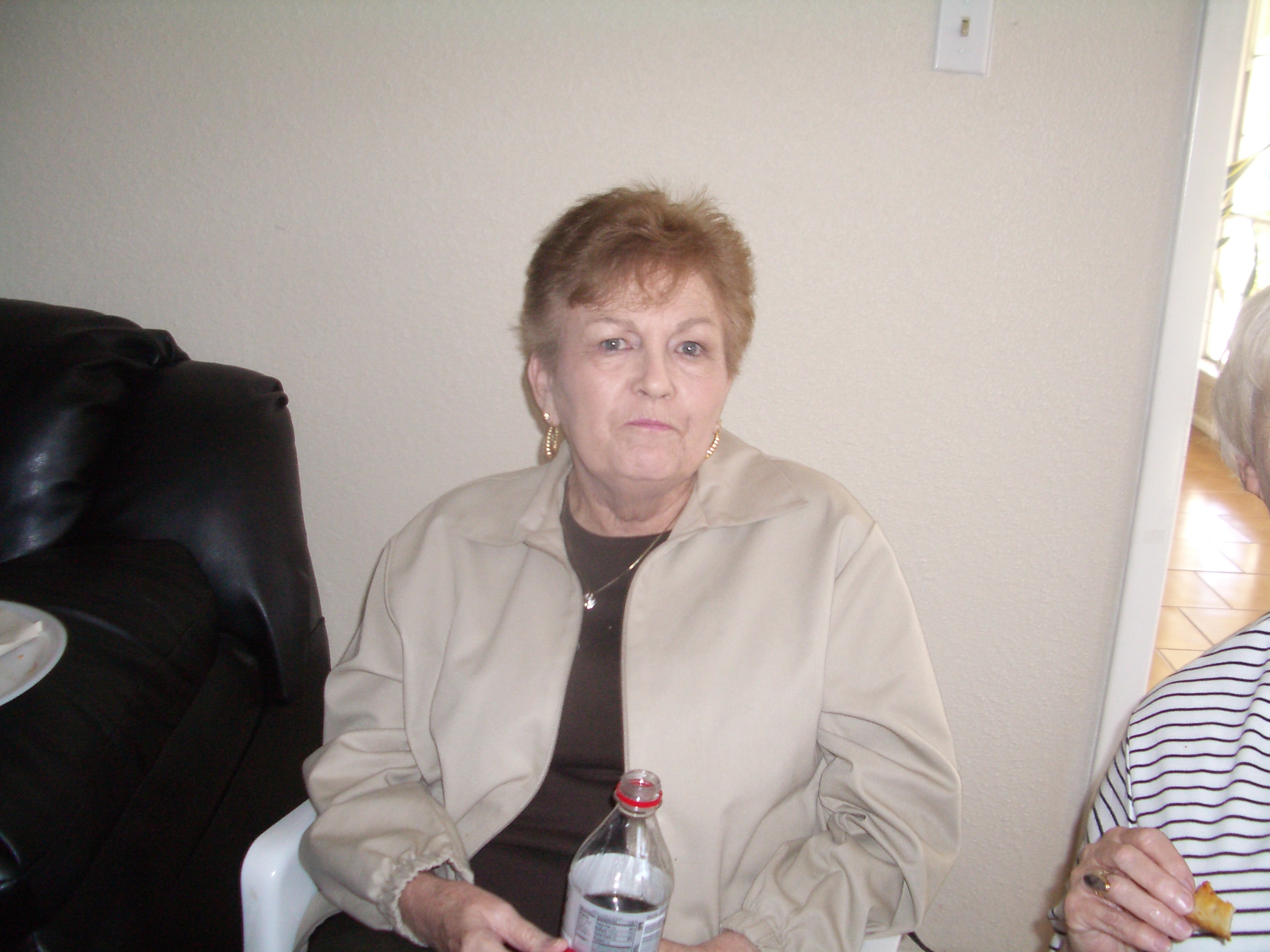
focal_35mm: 35
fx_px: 1284
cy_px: 476
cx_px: 635
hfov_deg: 52.6
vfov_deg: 40.7
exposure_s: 1/60
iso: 200
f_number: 2.6
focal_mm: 5.8
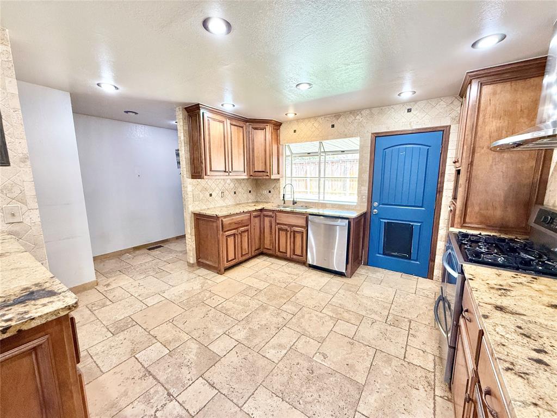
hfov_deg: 102.1
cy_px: 209
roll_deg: -0.2
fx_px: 225
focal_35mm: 14
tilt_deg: -8.9
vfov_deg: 85.7
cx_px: 278
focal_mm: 2.22
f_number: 2.2
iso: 320
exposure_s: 1/120
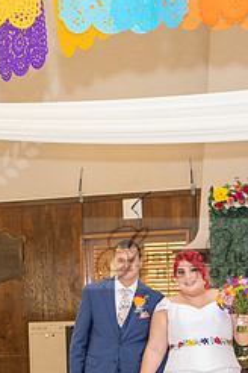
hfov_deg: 13.1
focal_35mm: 104
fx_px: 1075
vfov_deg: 19.5
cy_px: 282
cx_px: 165
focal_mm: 35
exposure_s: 1/100
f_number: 2.8
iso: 1000
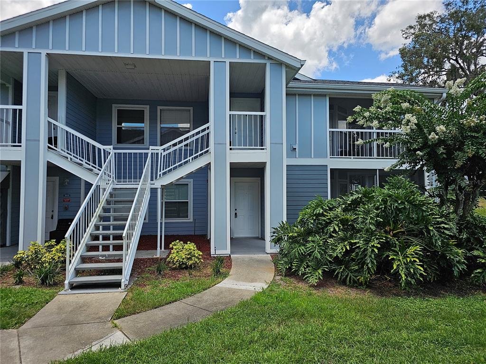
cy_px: 182
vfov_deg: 58.9
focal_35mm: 23
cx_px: 243
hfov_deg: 73.9
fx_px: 323
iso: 20
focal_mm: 6.3
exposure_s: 1/1030
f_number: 1.7
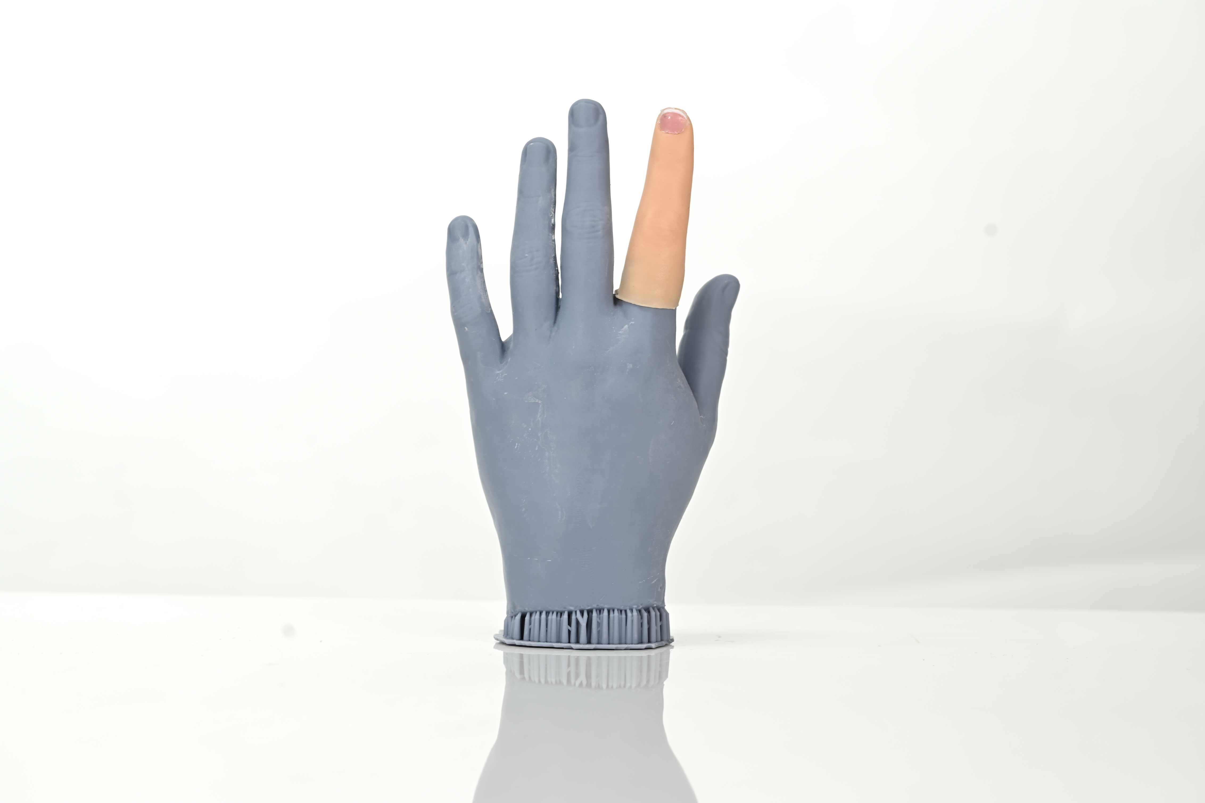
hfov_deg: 19.5
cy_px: 402
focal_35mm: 105
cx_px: 602
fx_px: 3513
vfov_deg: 13.0
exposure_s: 1/5
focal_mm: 105
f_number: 7.1
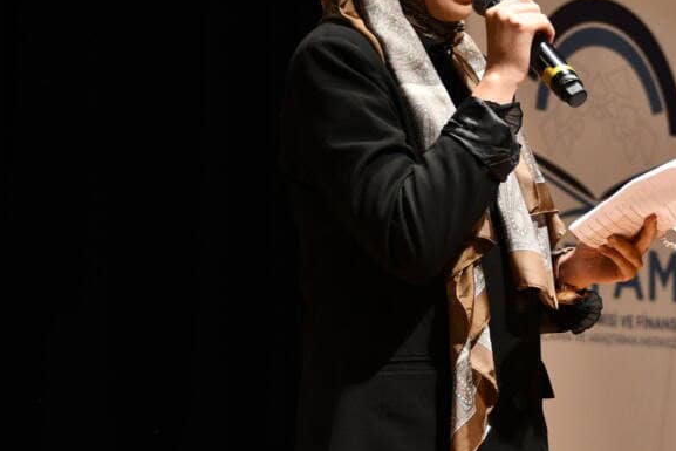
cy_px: 58
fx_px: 4902
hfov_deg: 7.9
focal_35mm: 261
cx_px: 556
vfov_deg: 5.3
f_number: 5.3
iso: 1000
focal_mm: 98
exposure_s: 1/125
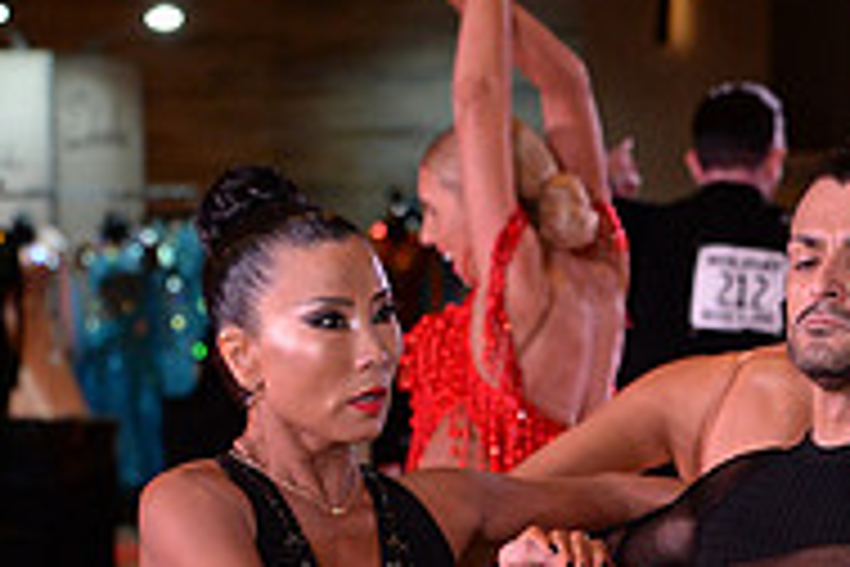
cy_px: 914
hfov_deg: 6.9
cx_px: 596
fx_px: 7083
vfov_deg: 4.5
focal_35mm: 300
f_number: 6.3
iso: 3200
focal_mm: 98
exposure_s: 1/250
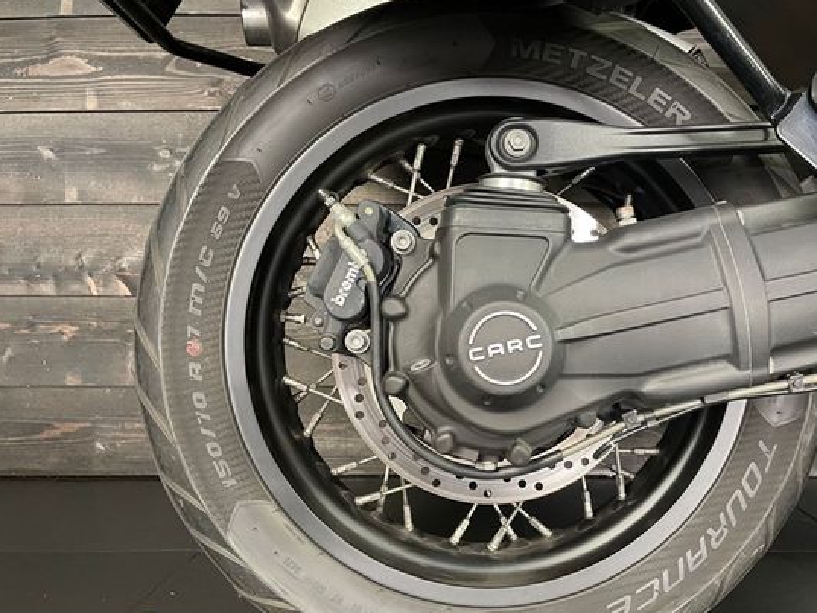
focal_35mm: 31
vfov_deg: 45.4
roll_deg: -0.5
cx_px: 478
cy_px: 335
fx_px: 732
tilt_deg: -3.9
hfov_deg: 58.0
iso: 400
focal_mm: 4.2
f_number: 1.6
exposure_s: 1/33
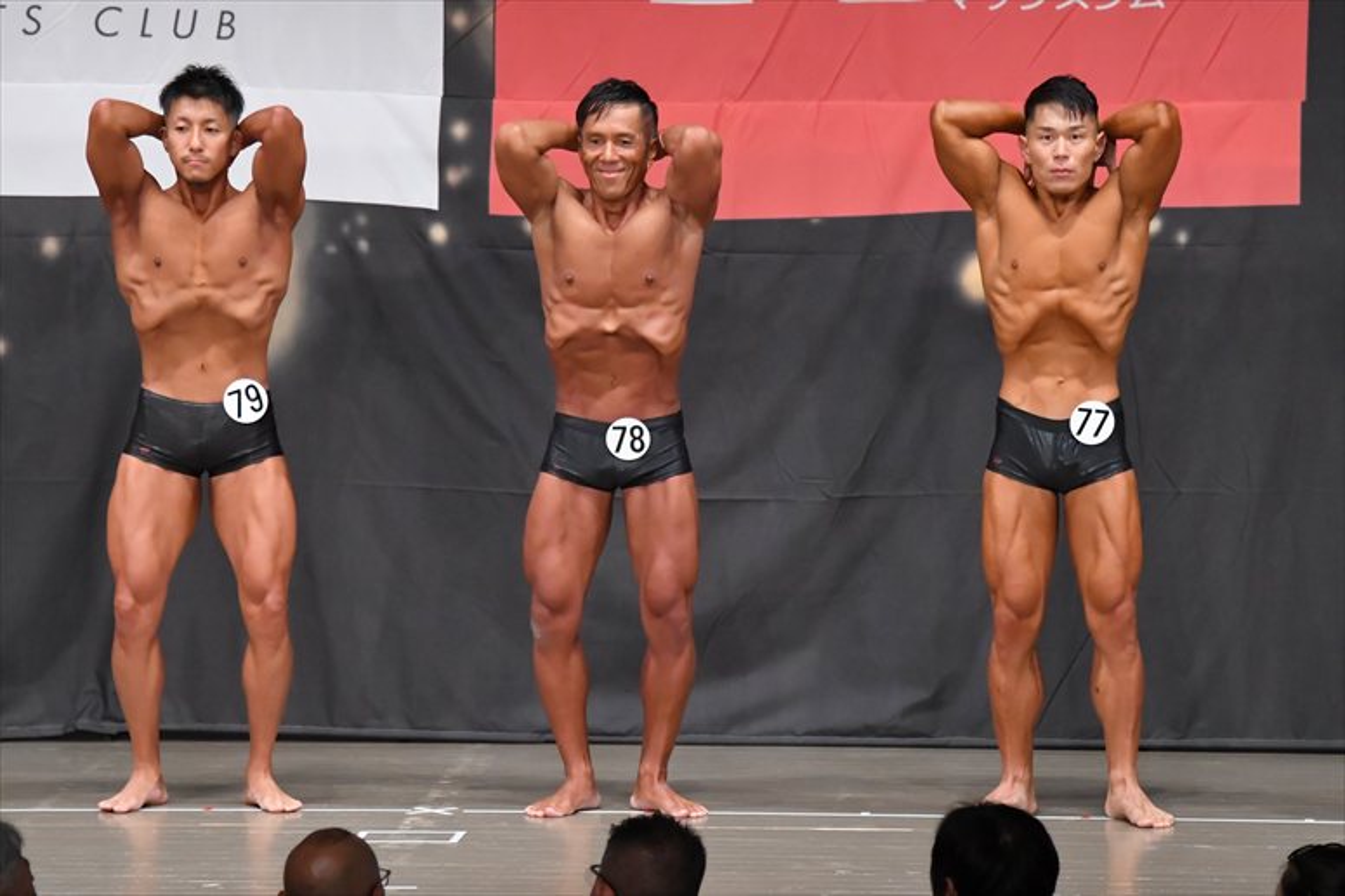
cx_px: 672
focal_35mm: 217
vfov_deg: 6.3
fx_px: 8104
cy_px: 448
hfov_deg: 9.5
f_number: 5.6
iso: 6400
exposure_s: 1/400
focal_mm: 145
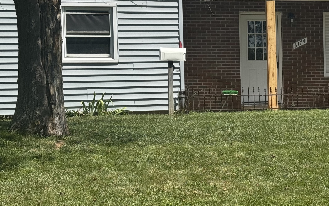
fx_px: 861
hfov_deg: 21.2
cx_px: 291
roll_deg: +1.1
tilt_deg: -2.9
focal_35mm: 96
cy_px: 107
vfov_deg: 13.6
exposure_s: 1/4310
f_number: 1.78
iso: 64
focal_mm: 6.76
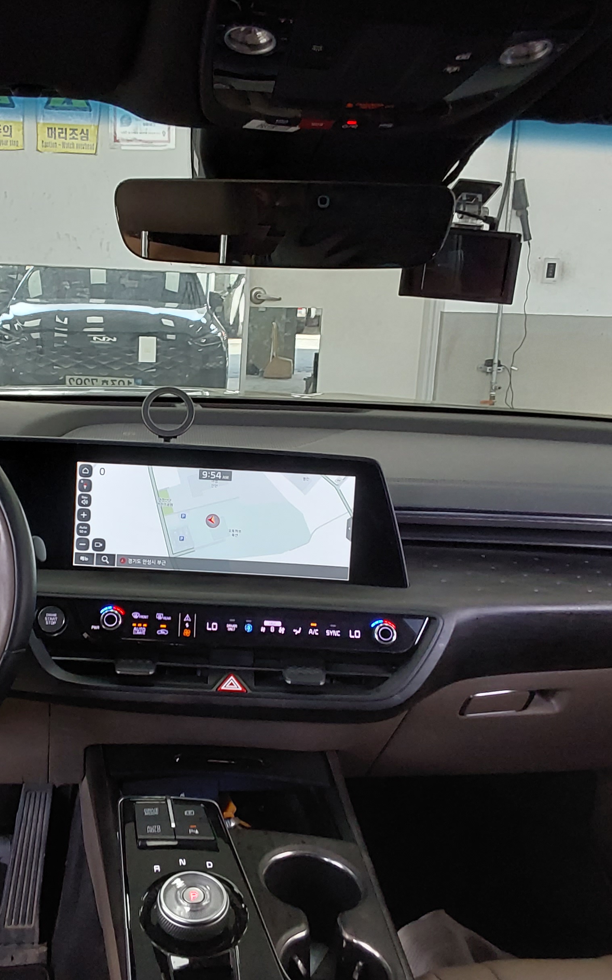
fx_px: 1067
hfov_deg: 31.5
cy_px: 487
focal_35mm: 40
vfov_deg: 49.3
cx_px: 161
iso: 100
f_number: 1.9
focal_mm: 2.91
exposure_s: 1/60
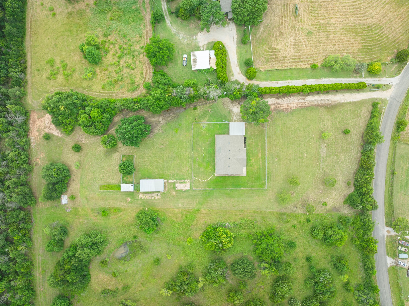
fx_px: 283
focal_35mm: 24
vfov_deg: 56.8
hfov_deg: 71.6
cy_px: 153
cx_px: 204
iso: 100
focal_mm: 12.29
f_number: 7.1
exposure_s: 1/30
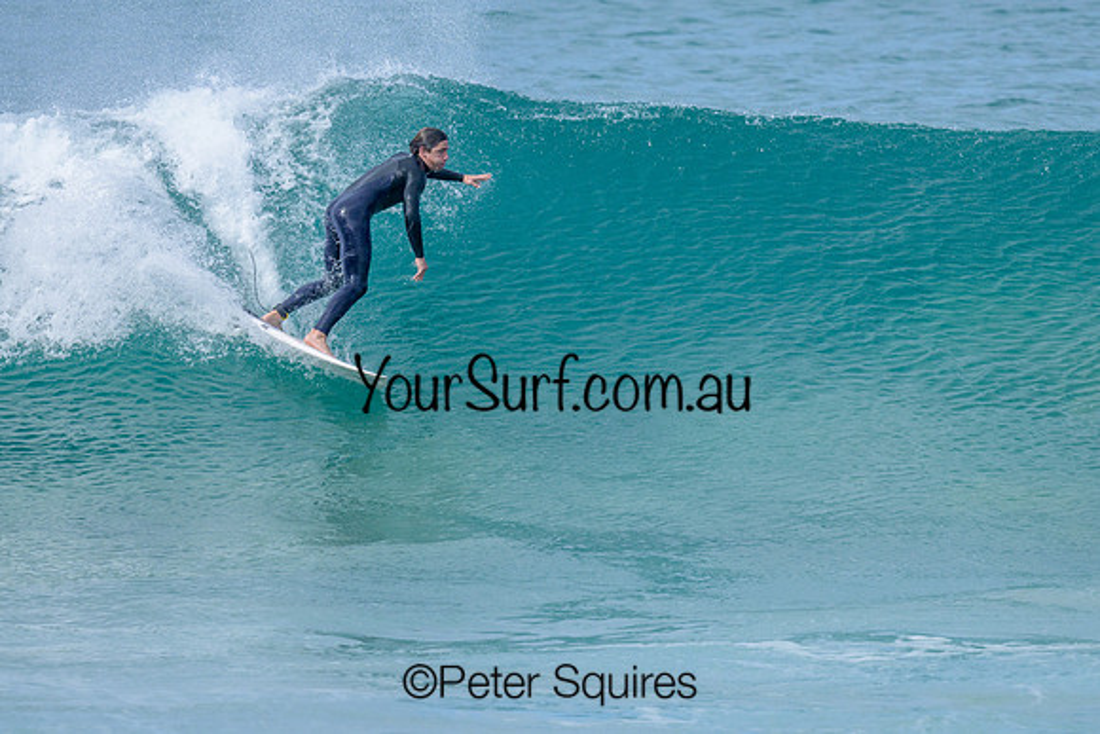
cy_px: 336
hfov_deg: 1.9
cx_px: 582
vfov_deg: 1.3
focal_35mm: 1099
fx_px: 33600
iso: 400
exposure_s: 1/2000
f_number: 6.3
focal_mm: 800
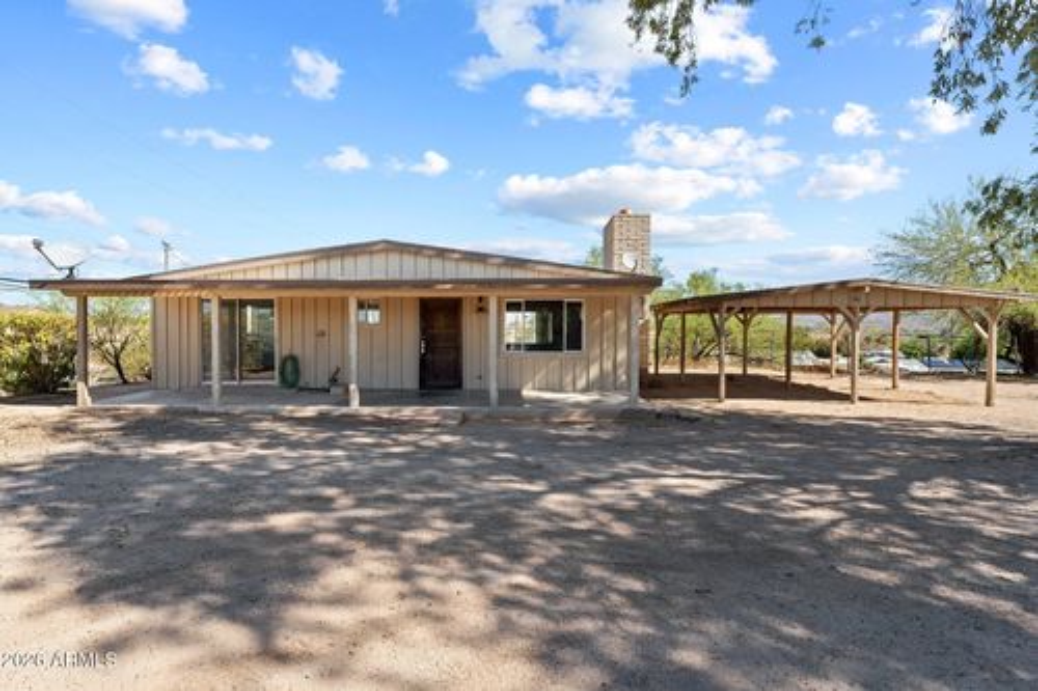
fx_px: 504
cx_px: 519
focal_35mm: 18
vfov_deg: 68.8
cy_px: 346
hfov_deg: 91.6
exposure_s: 1/200
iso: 400
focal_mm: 17.5
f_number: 8
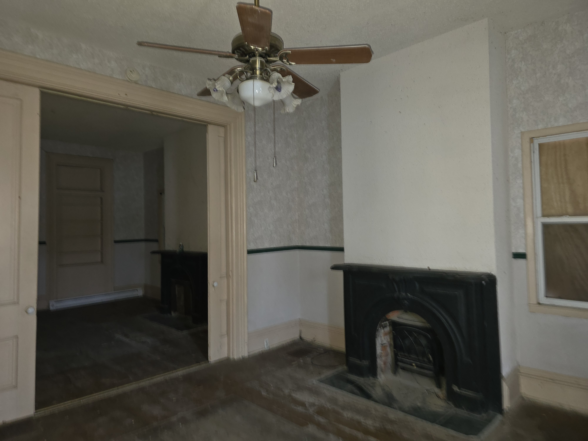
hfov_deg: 73.9
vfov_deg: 58.9
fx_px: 391
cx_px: 294
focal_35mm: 23
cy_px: 220
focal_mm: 6.3
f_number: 1.7
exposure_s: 1/12
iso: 320
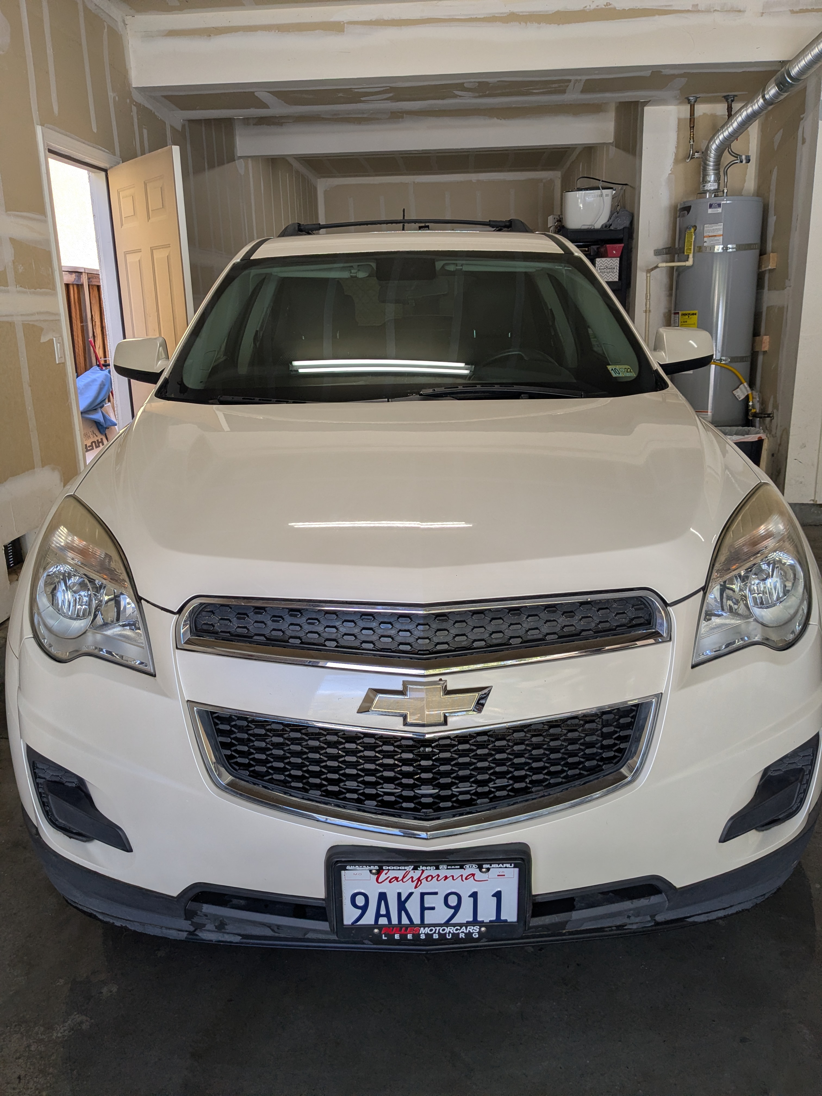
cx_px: 411
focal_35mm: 27
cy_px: 548
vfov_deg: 65.3
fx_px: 855
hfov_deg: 51.4
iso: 48
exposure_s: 1/156
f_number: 1.73
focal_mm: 4.38
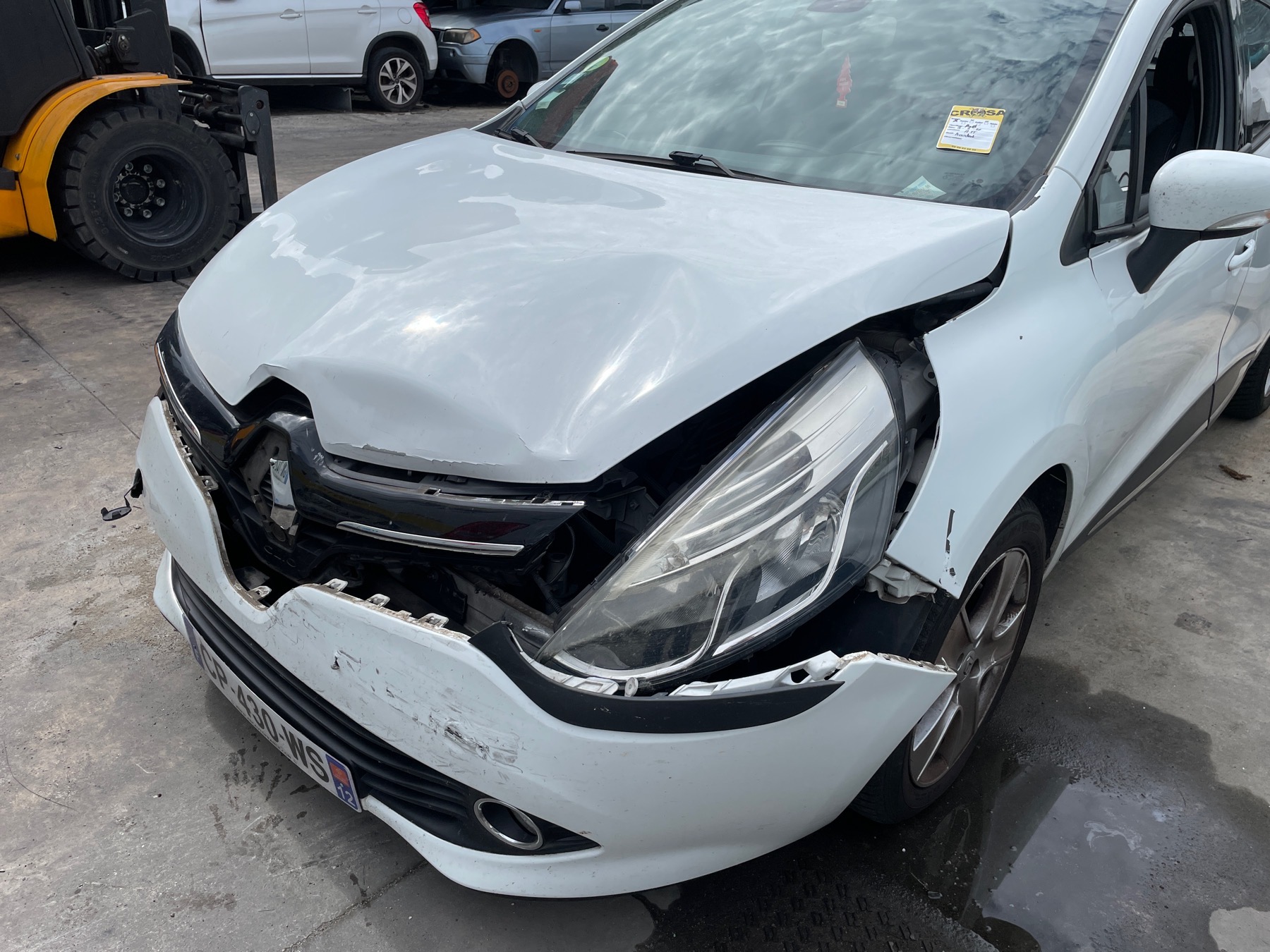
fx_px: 954
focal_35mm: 26
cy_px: 476
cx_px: 635
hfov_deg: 67.3
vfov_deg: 53.1
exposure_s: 1/4132
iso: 32
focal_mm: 4.2
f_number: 1.6
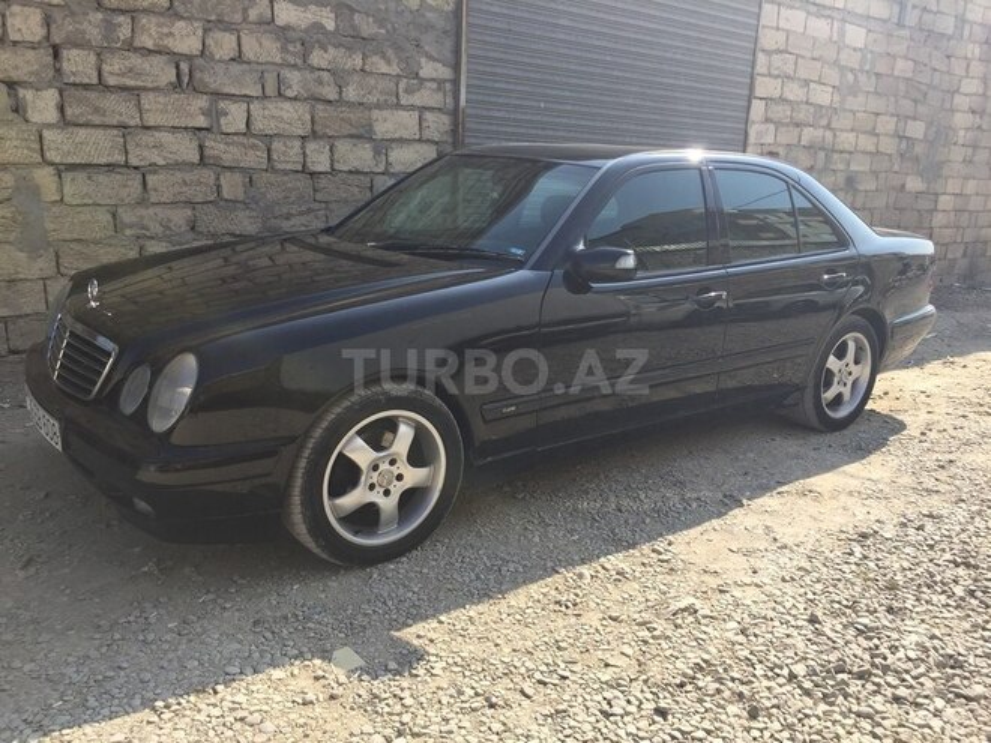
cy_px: 372
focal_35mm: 29
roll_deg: -2.9
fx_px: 830
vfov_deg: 48.2
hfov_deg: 61.7
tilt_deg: -14.6
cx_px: 496
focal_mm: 4.15
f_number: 2.2
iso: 32
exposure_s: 1/1319
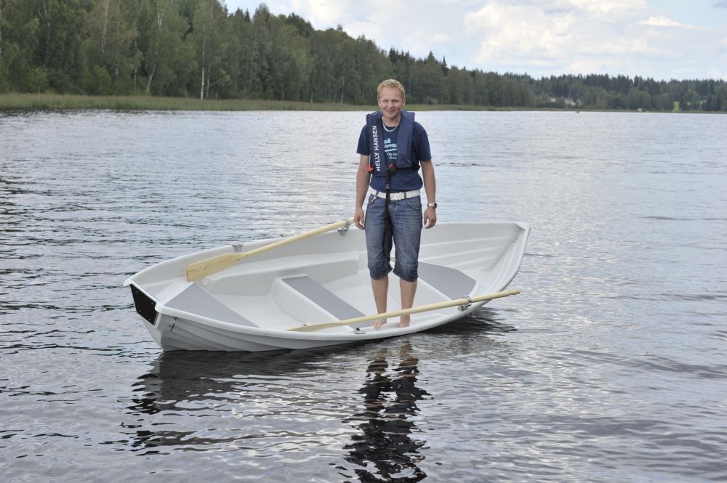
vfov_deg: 21.9
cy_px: 242
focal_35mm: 62
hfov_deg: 32.4
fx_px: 1251
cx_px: 364
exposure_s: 1/800
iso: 640
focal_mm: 62
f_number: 8
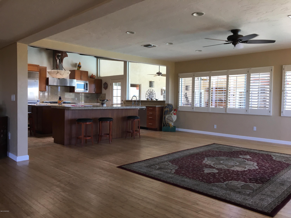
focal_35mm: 29
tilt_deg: -2.9
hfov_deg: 61.7
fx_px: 244
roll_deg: -0.5
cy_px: 109
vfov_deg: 48.2
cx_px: 146
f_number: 2.2
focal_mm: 4.15
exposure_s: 1/40
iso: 25
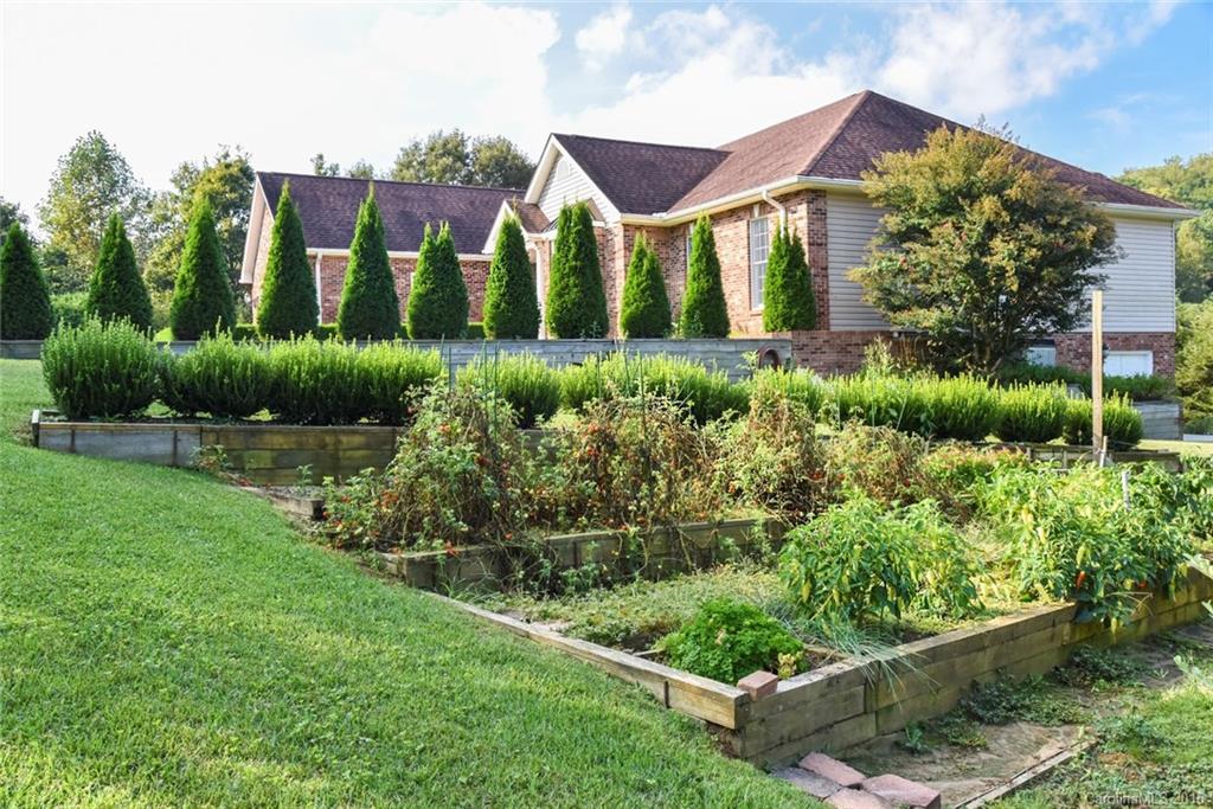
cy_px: 404
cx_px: 606
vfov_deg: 43.6
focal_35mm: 30
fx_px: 1011
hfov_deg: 61.9
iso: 1250
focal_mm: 30
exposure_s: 1/250
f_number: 8
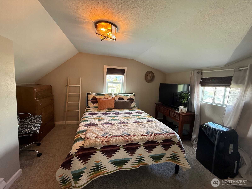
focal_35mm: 14
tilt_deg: -5.3
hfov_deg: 102.1
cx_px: 126
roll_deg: -2.9
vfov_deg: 85.7
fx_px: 102
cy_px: 94
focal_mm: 2.22
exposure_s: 1/120
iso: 500
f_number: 2.2
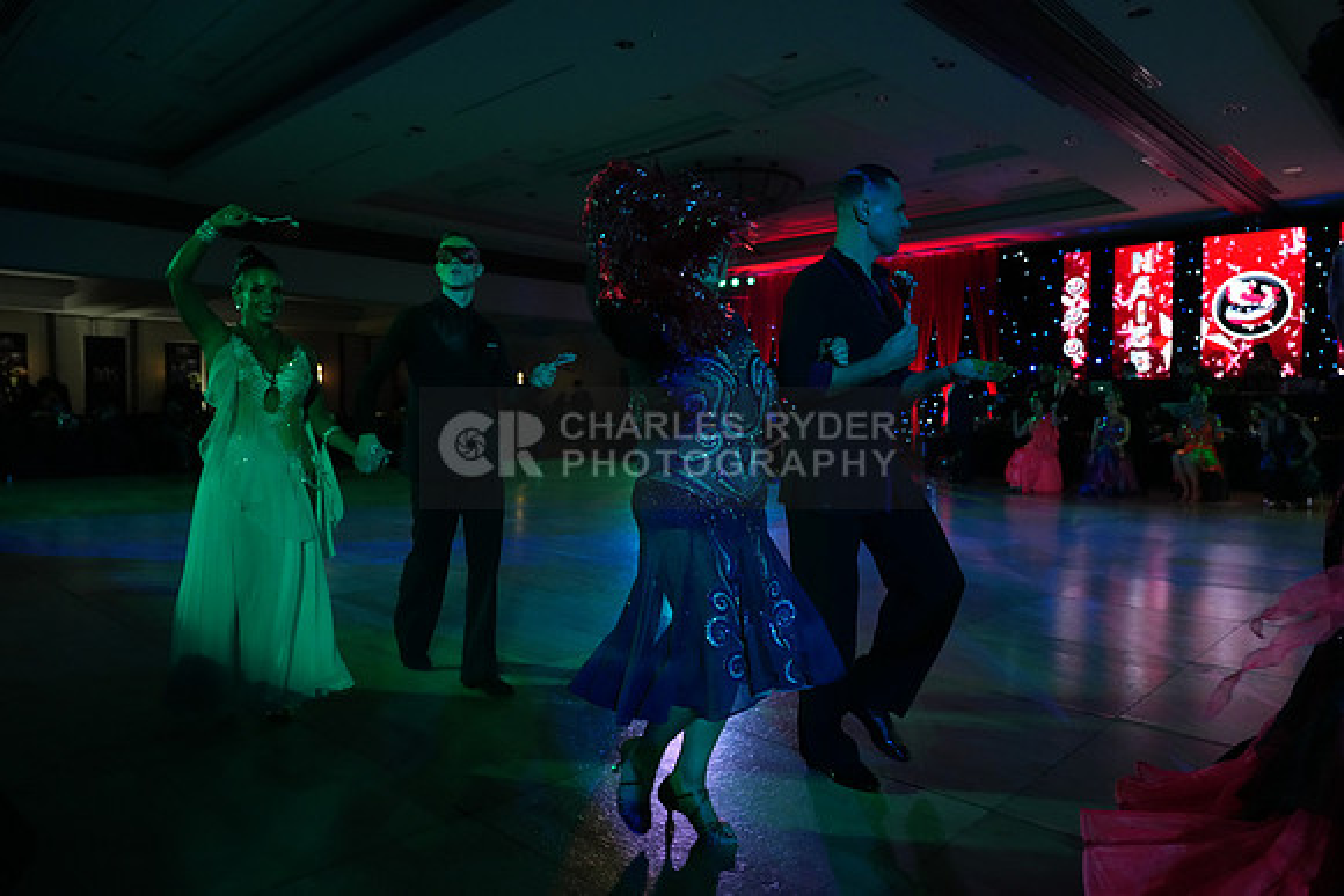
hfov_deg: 73.7
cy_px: 448
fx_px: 896
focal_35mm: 24
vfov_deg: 53.2
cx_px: 672
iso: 4000
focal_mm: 24
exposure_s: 1/400
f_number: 4.5
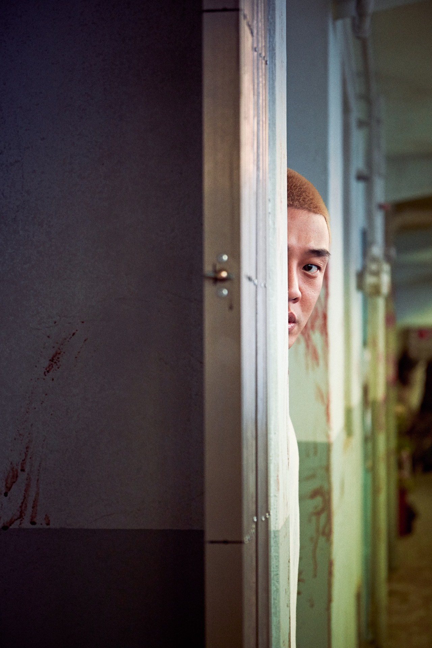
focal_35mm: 75
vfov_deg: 27.0
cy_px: 324
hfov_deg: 18.2
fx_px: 1350
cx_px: 216
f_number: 2.8
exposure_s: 1/250
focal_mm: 50
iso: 800
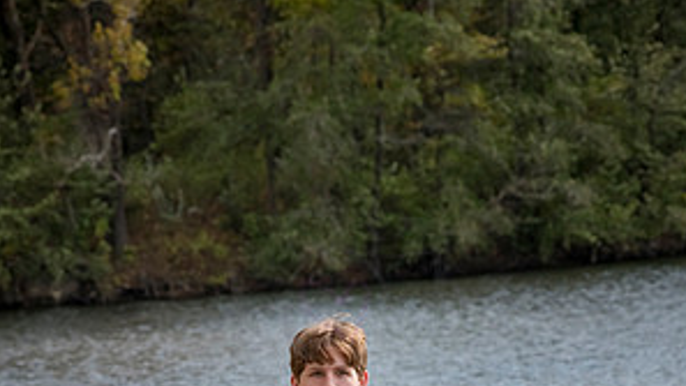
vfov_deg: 4.9
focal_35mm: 246
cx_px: 344
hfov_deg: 8.8
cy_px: 515
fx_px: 4474
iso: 800
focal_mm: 155
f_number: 11
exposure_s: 1/640
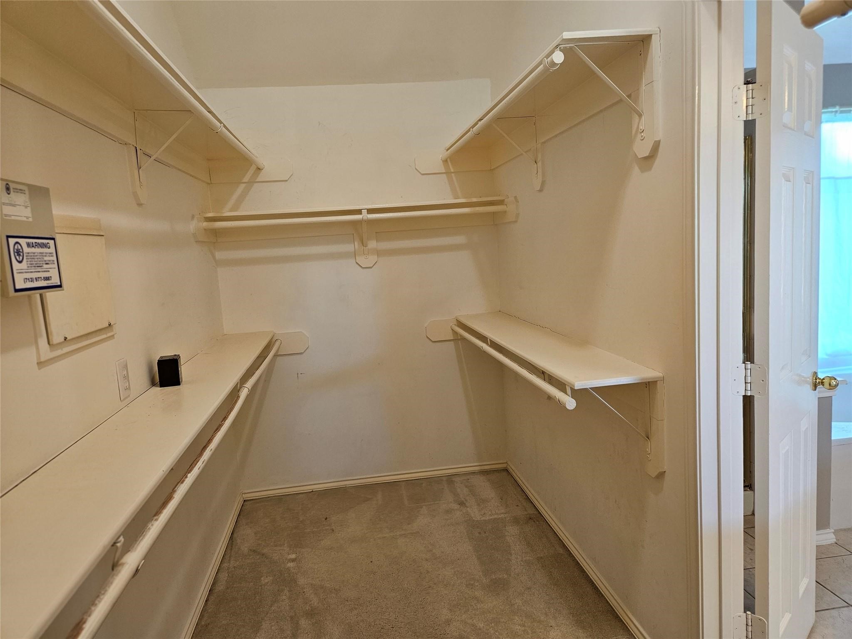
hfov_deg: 73.9
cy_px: 320
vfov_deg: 58.9
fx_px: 566
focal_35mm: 23
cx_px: 426
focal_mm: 5.4
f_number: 1.8
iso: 200
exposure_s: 1/120
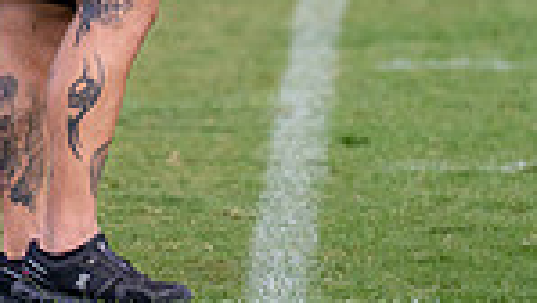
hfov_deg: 2.3
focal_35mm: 933
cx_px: -128
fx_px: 13292
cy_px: -273
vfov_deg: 1.3
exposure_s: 1/3200
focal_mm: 178
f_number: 2.8
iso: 500
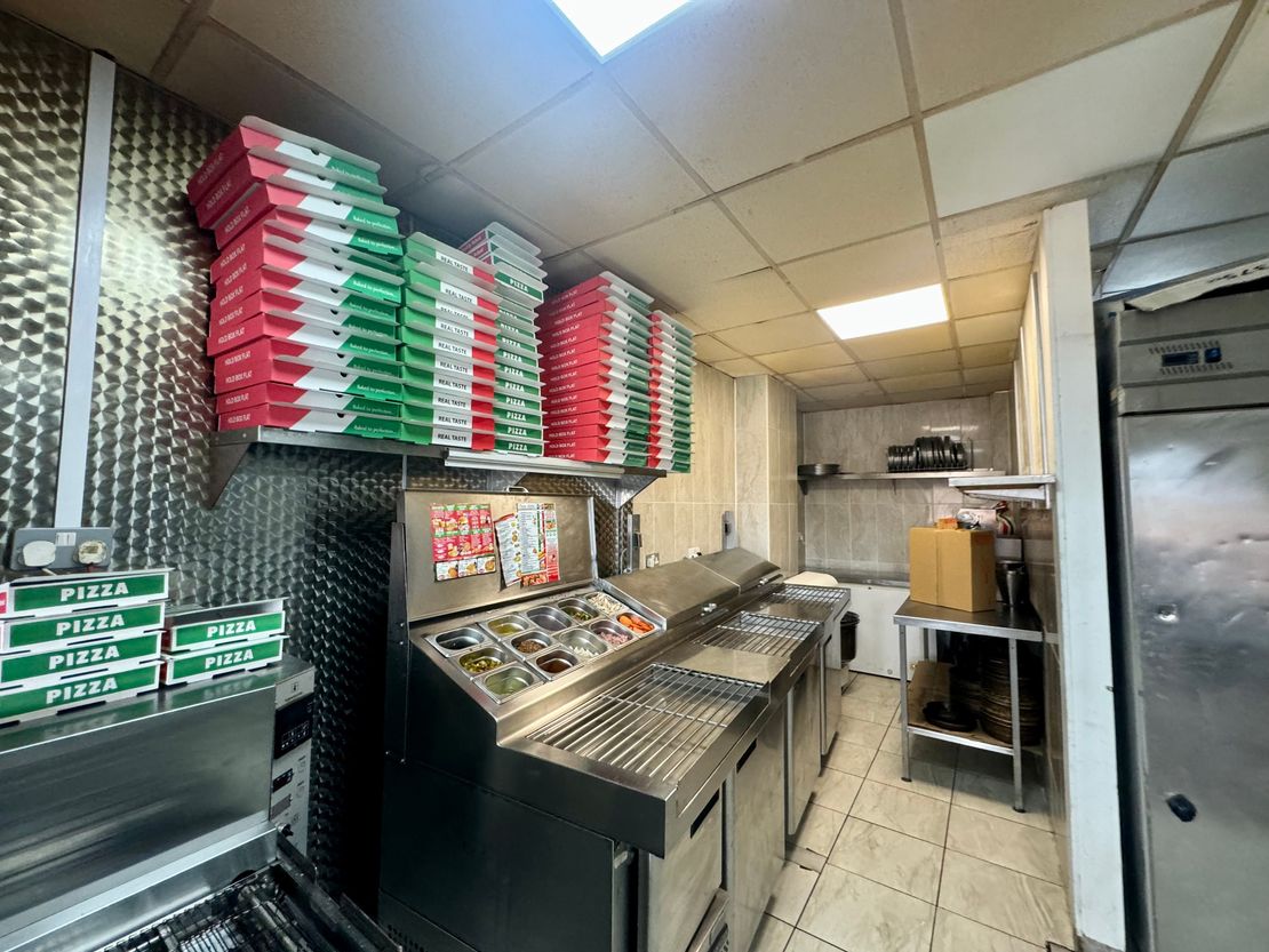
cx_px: 634
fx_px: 513
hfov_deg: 102.1
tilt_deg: +3.5
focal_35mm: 14
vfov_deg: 85.7
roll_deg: +1.0
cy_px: 476
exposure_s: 1/99
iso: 250
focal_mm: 2.22
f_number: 2.2
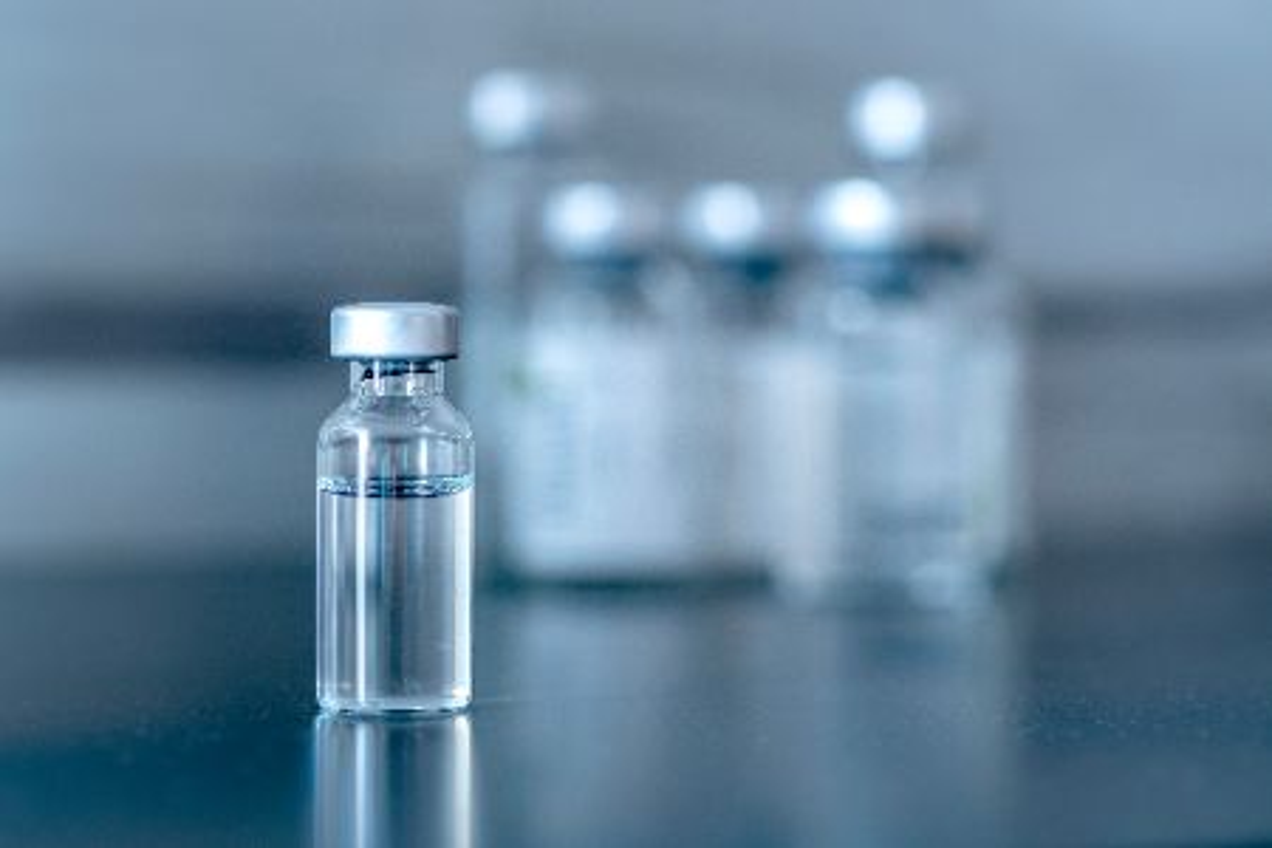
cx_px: 636
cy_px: 424
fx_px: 3180
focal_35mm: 90
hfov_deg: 22.6
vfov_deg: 15.2
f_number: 4.5
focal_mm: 60
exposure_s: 1/125
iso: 400
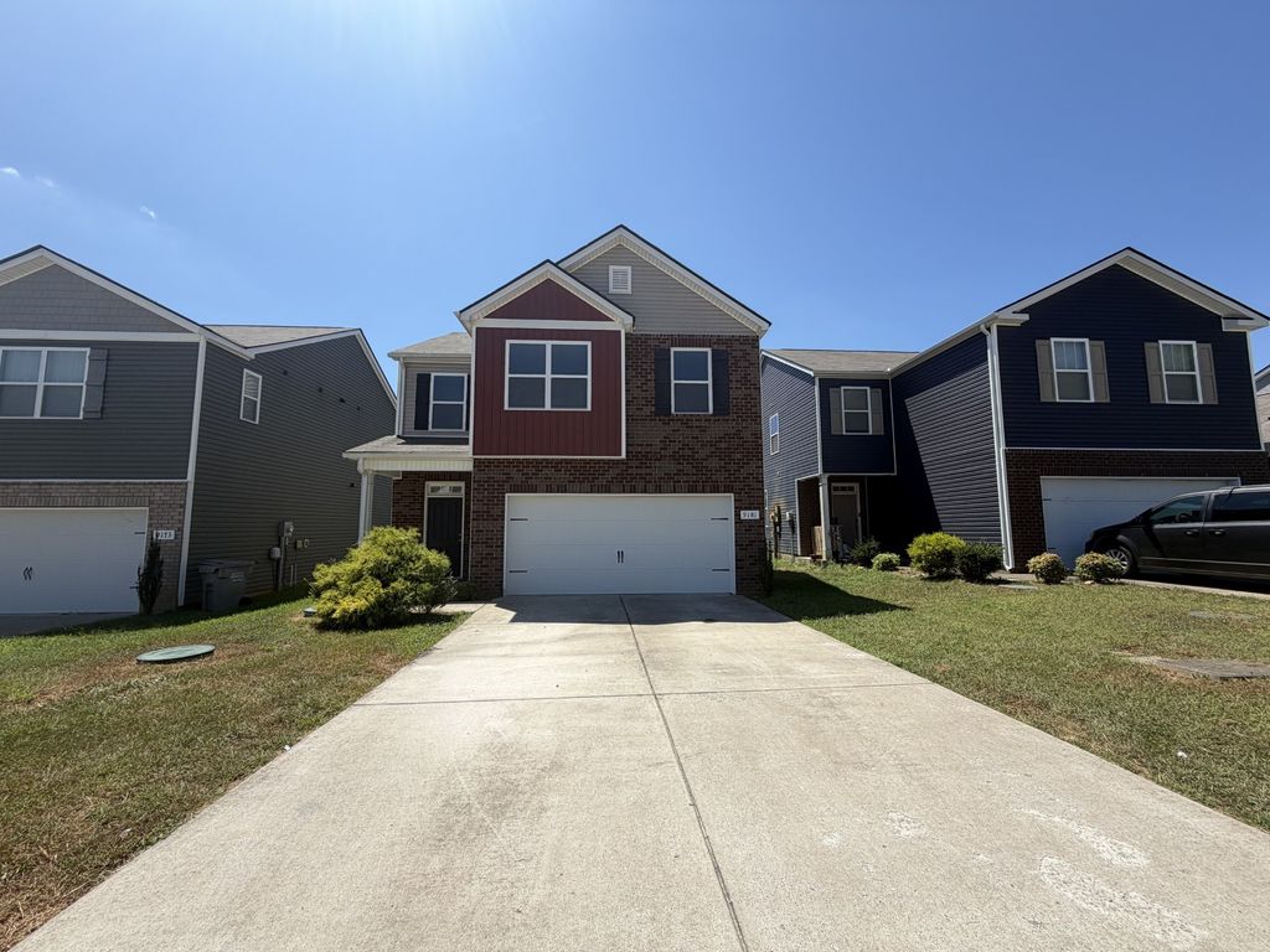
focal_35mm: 14
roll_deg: +0.3
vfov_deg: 85.7
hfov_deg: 102.1
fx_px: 514
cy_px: 476
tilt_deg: +4.9
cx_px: 635
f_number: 2.2
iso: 20
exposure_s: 1/901
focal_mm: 2.22
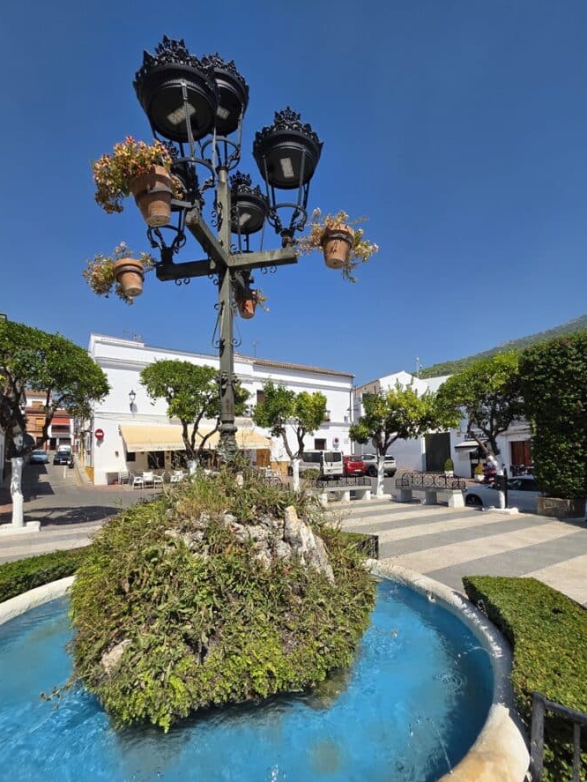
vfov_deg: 97.6
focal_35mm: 15
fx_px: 339
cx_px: 278
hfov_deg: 81.7
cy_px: 441
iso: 40
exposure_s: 1/2953
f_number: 1.9
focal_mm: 2.2
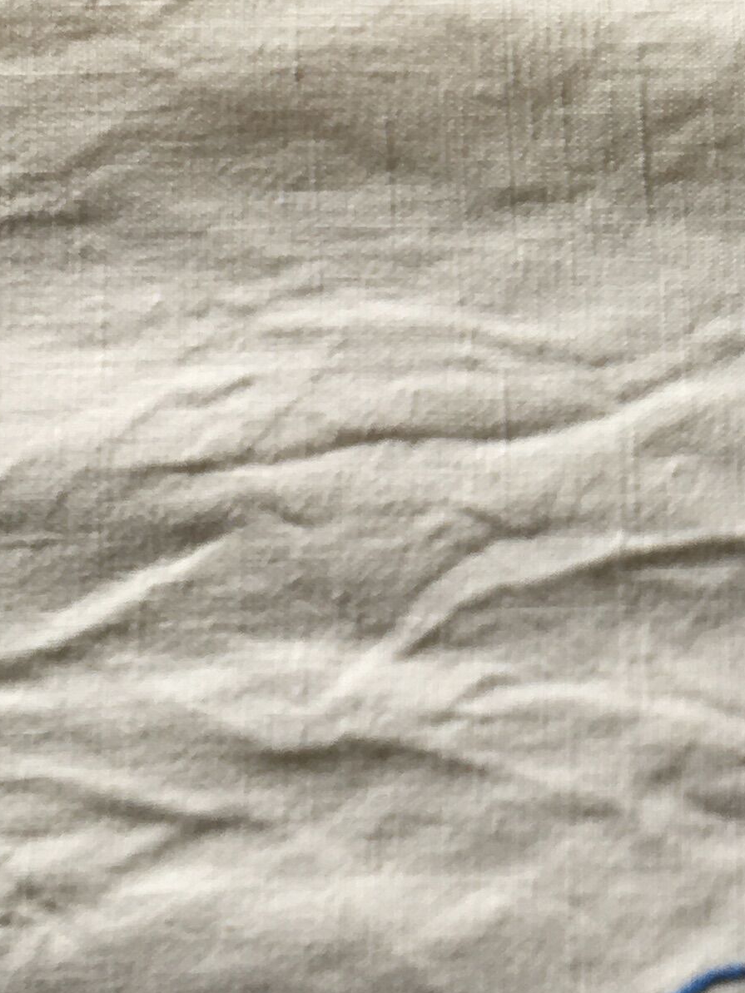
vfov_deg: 19.4
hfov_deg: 14.6
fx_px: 2812
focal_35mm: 98
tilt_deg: -76.0
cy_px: -29
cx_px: 917
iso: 25
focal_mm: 4.15
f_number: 2.2
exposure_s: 1/50
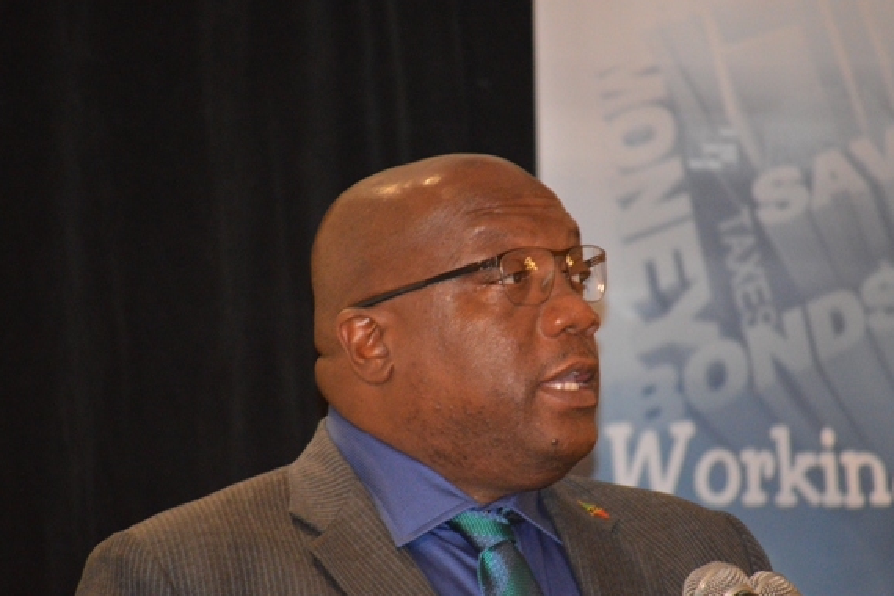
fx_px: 7524
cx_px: 486
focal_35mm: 303
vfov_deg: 4.5
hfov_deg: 6.8
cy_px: 333
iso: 3200
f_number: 5.6
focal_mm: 180
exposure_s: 1/60
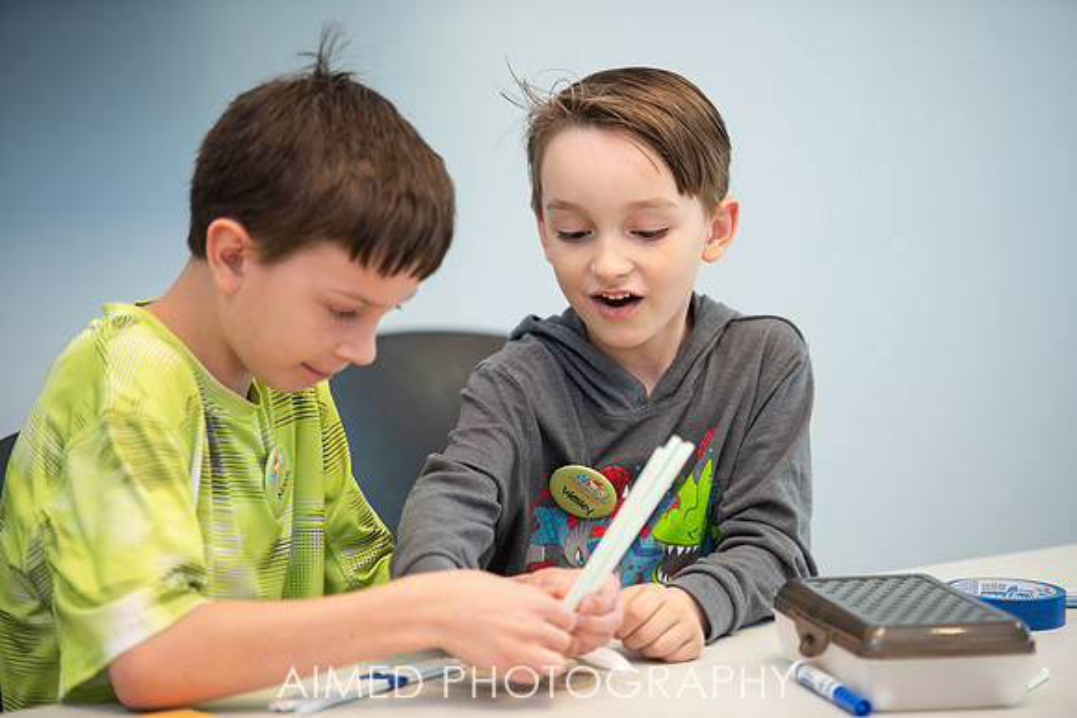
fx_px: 4937
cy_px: 359
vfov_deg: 8.3
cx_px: 538
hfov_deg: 12.4
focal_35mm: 165
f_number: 2.8
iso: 500
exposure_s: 1/250
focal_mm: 165
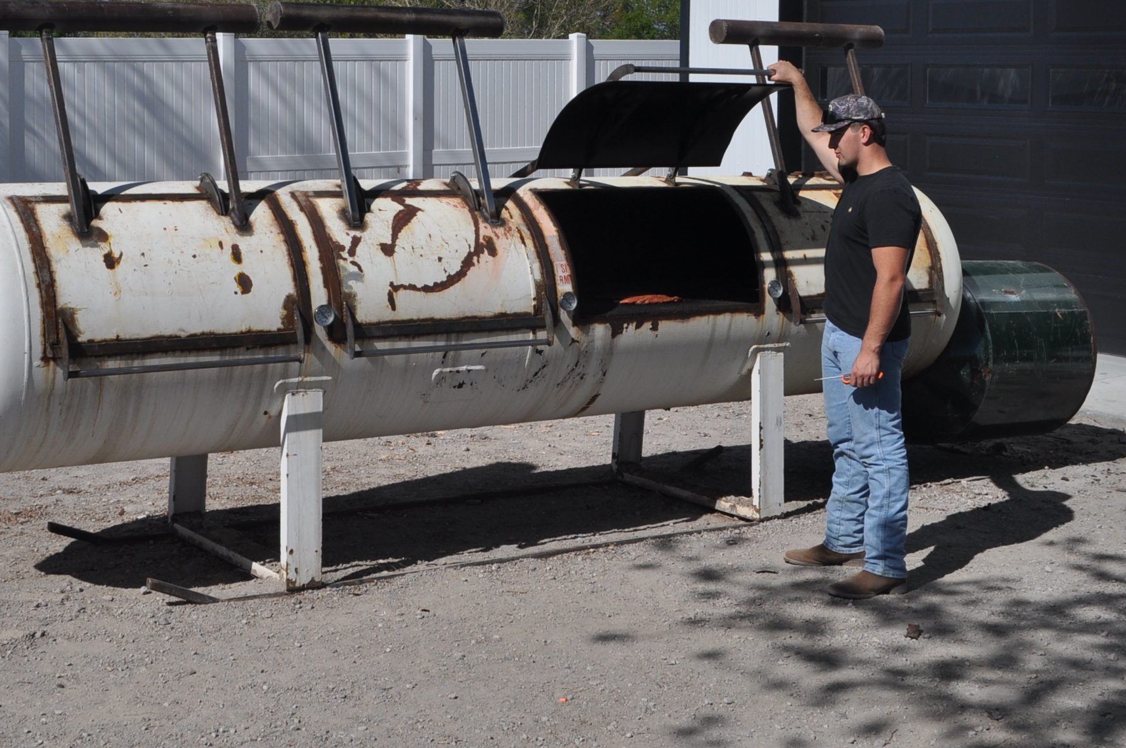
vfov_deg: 22.4
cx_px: 457
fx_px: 1874
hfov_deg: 33.3
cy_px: 206
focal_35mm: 60
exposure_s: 1/350
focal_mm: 22
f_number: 9.5
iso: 200
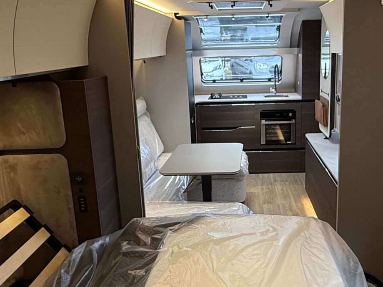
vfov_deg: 36.8
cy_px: 148
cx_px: 243
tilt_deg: -15.4
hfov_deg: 47.4
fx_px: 431
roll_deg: +1.1
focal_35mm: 39
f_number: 2.2
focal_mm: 2.22
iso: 160
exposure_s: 1/99
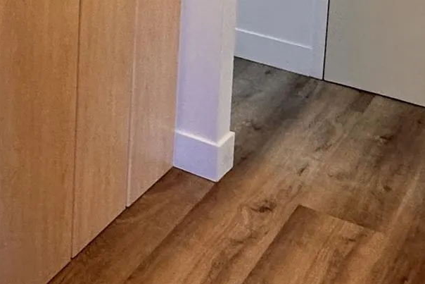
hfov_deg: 24.6
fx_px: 874
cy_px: -175
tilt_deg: -6.2
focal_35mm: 74
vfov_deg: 16.4
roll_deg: -0.7
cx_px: -91
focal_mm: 2.22
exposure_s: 1/120
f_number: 2.2
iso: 160
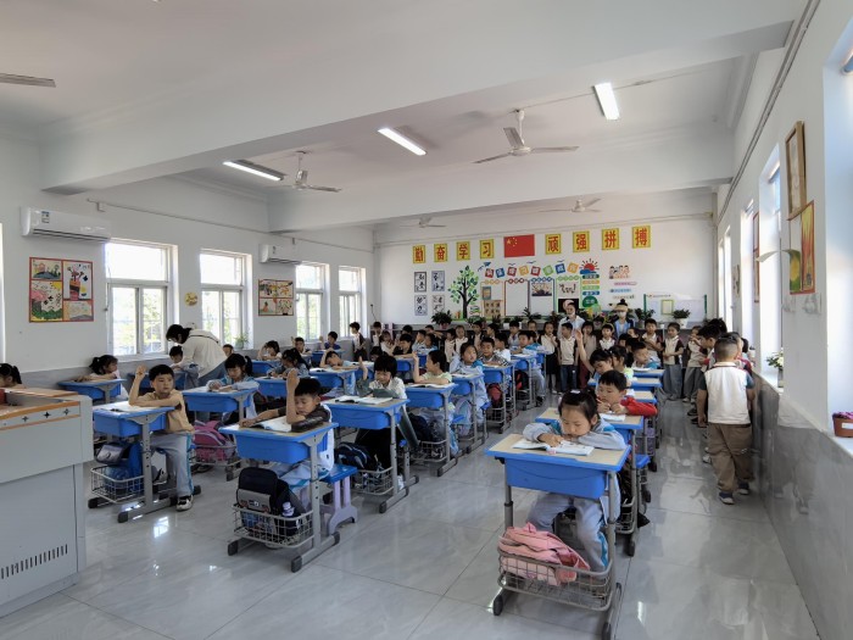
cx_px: 426
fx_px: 493
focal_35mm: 20
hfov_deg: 81.7
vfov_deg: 66.0
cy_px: 320
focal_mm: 1.95
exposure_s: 1/120
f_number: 2.2
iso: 160
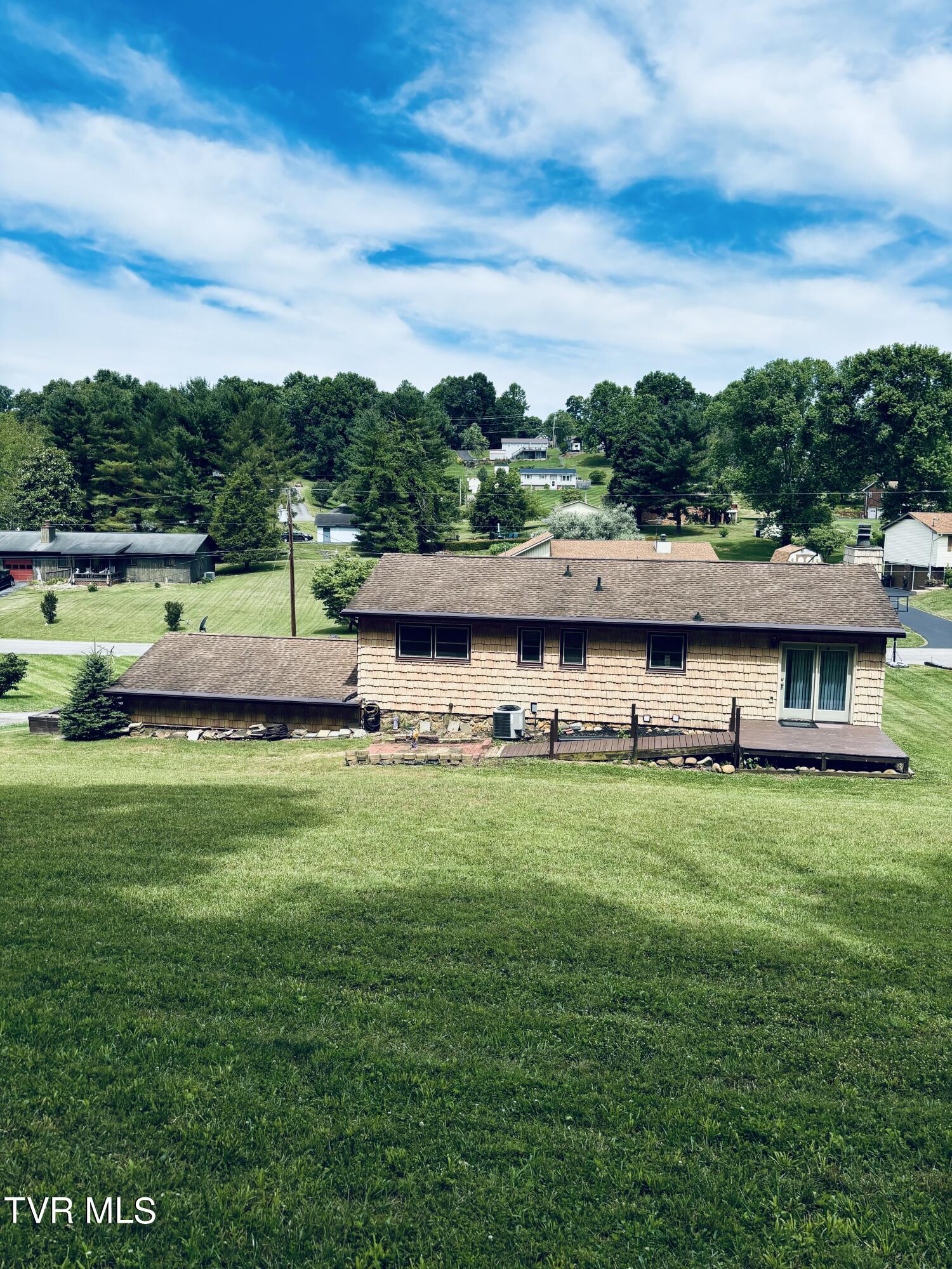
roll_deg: -0.4
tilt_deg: -8.1
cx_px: 476
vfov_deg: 67.3
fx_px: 953
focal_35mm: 26
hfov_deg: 53.1
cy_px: 634
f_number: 1.6
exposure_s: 1/2933
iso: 50
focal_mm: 5.96
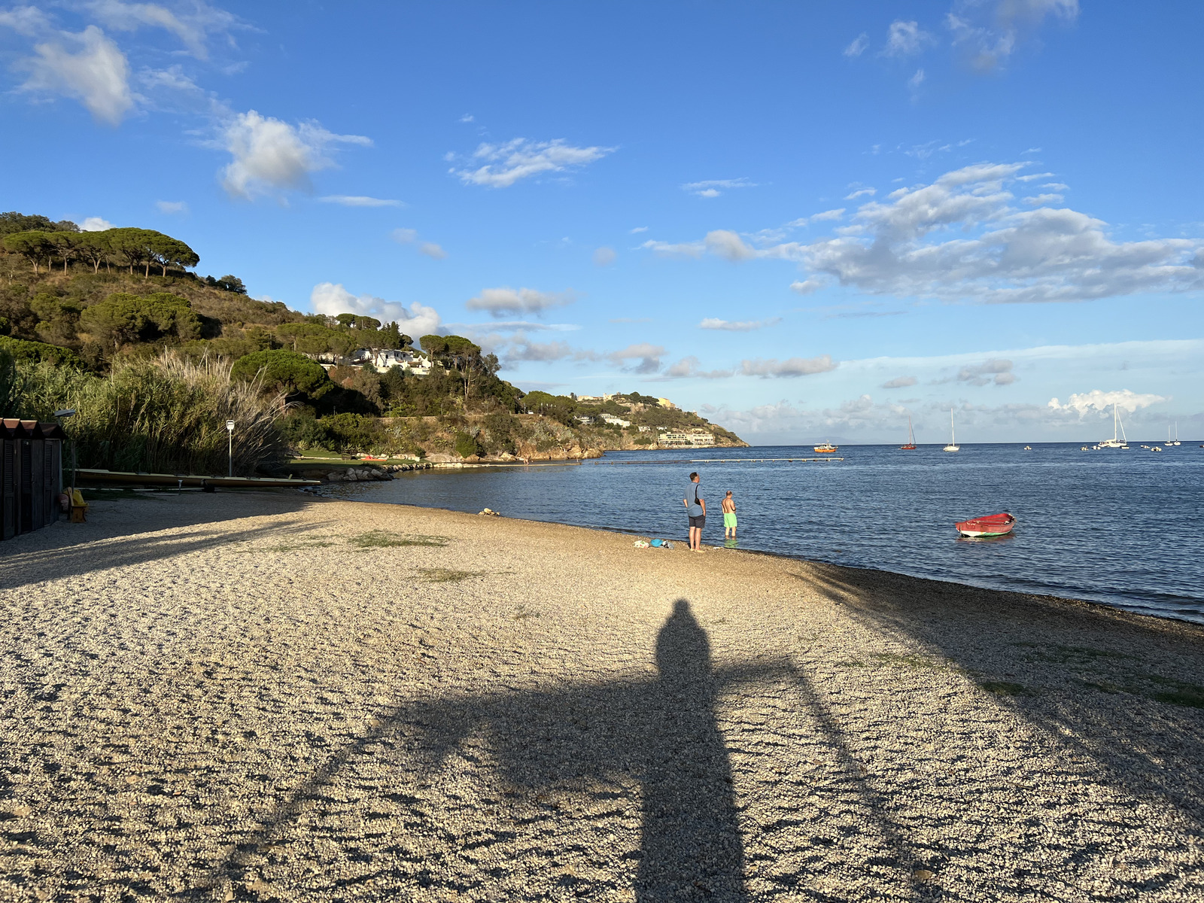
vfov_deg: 53.1
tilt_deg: -0.3
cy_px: 452
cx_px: 602
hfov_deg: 67.3
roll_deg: +0.5
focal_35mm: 26
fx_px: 904
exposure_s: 1/3968
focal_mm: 5.7
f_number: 1.5
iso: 50
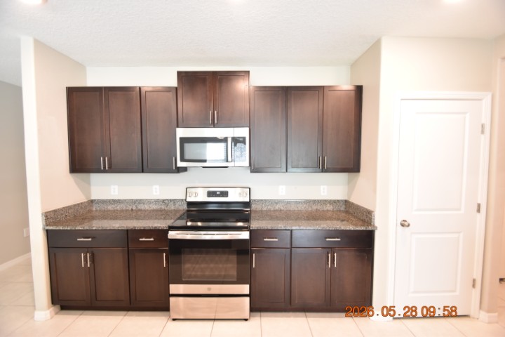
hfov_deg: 100.4
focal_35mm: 15
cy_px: 168
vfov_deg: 77.3
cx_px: 252
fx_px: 210
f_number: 3.5
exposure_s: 1/30
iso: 800
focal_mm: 10
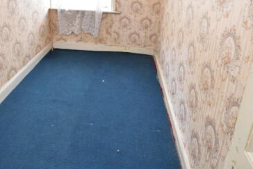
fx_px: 190
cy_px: 23
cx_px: 116
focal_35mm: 27
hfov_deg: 67.2
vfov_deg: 44.4
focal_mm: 10
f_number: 5
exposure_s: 1/100
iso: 800
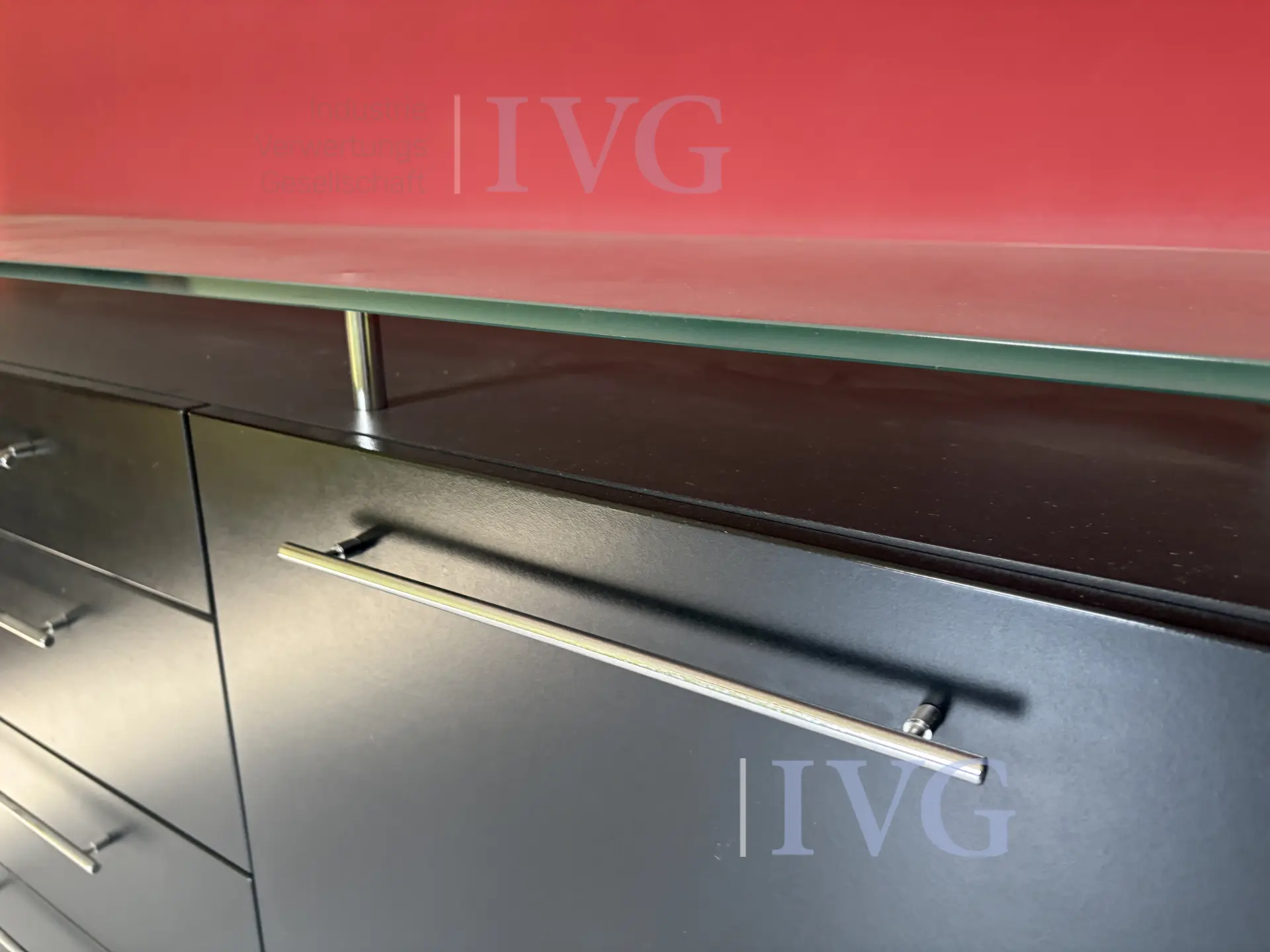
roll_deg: +1.1
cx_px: 635
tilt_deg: -16.2
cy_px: 476
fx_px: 954
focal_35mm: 26
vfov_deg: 53.1
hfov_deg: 67.3
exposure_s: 1/60
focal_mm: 5.96
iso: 200
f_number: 1.6
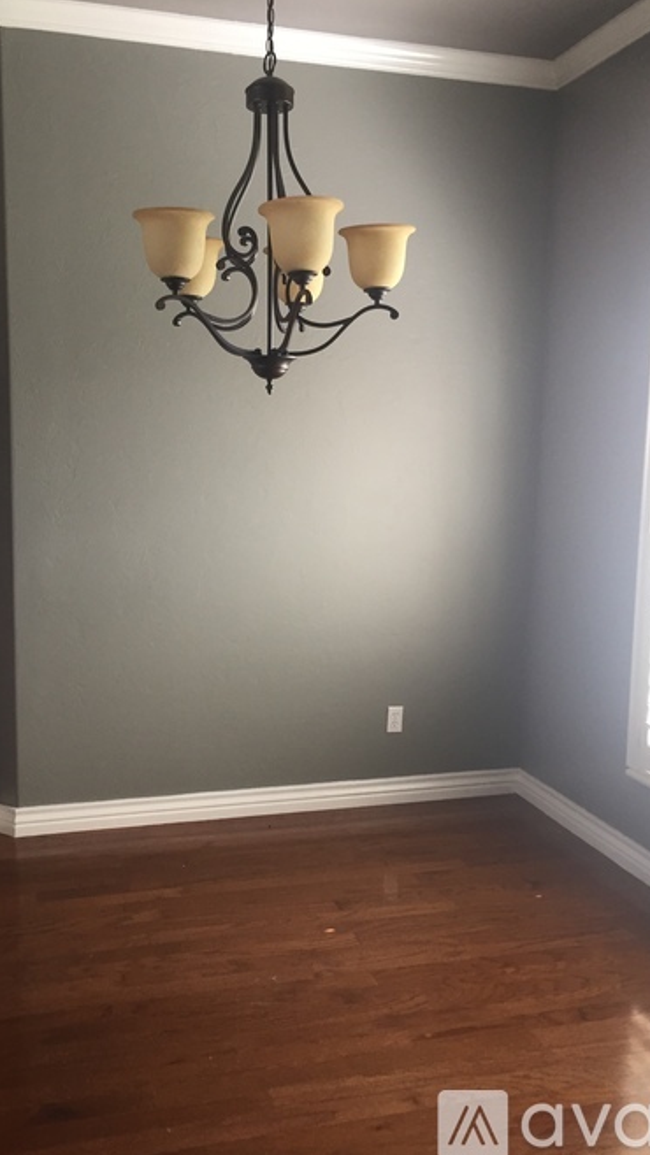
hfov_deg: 36.6
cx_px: 283
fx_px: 981
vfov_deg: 61.0
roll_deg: -0.3
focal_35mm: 32
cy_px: 575
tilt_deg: -9.4
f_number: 2.2
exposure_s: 1/30
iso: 50
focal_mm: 4.15
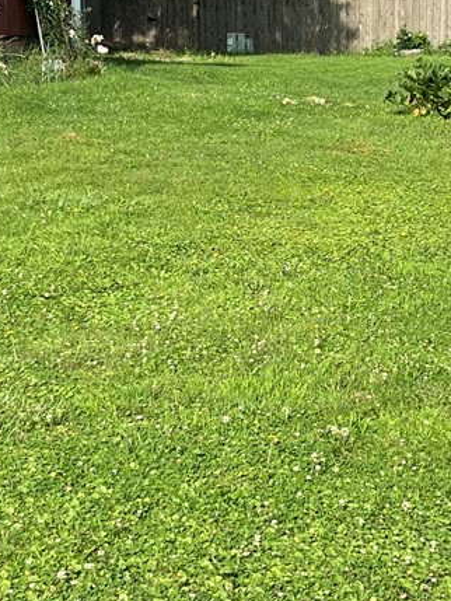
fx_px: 1684
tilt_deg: -9.2
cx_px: 328
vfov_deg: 20.2
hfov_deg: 15.2
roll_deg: -2.6
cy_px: 228
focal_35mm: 97
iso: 50
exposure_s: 1/2457
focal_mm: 5.7
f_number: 1.5
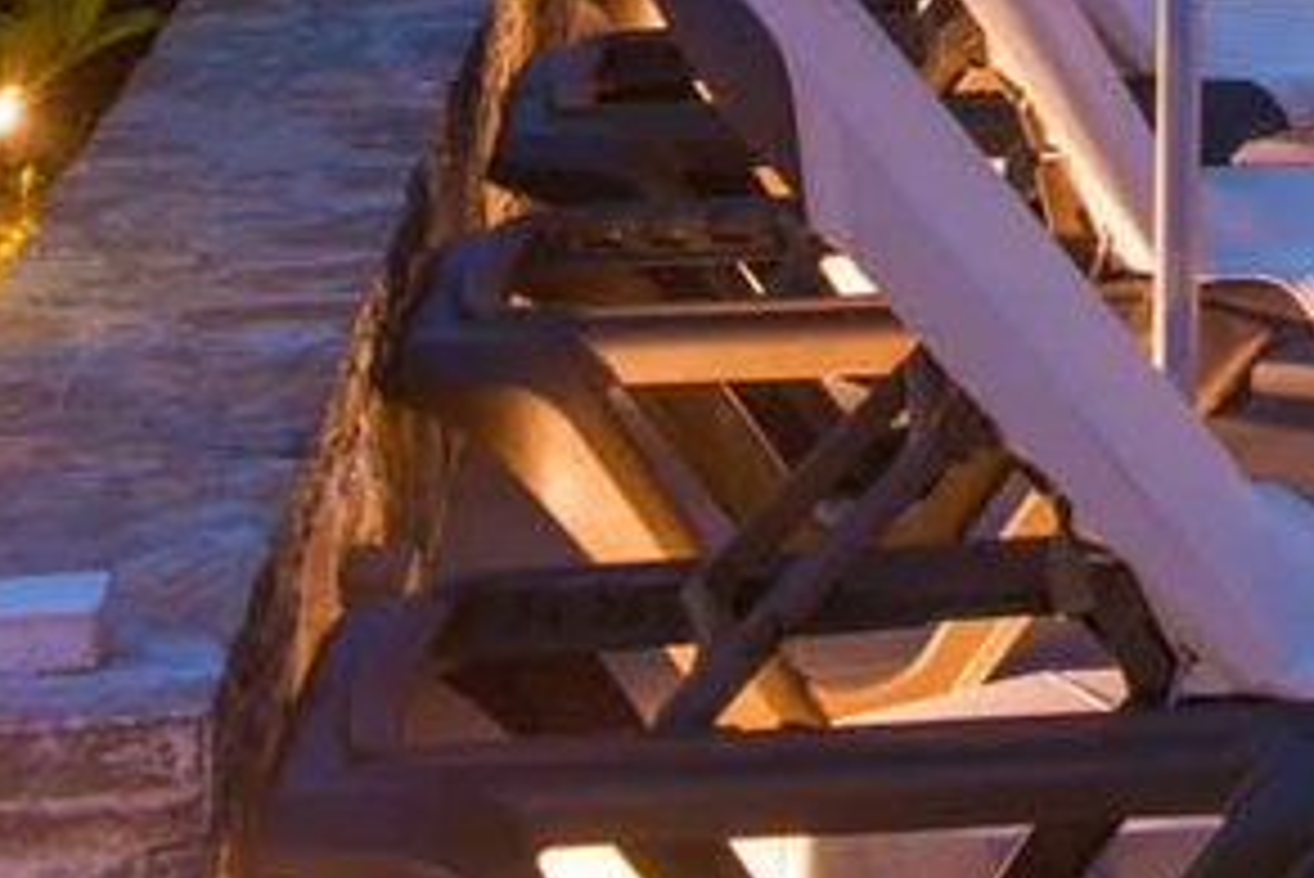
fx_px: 7595
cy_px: -1421
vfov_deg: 6.2
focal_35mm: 208
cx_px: 2691
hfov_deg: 9.2
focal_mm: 38
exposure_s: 5
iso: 100
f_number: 9
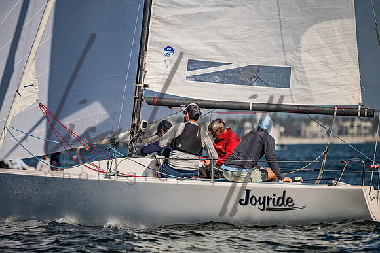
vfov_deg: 3.3
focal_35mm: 417
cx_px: 190
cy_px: 126
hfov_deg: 4.9
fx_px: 4406
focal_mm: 400
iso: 320
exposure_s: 1/5000
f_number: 5.6
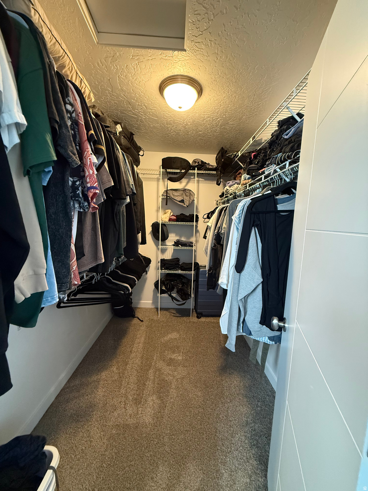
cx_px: 184
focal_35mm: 14
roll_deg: -2.1
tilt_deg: -6.7
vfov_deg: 102.1
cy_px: 246
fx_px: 198
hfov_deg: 85.7
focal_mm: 2.22
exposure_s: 1/60
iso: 640
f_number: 2.2
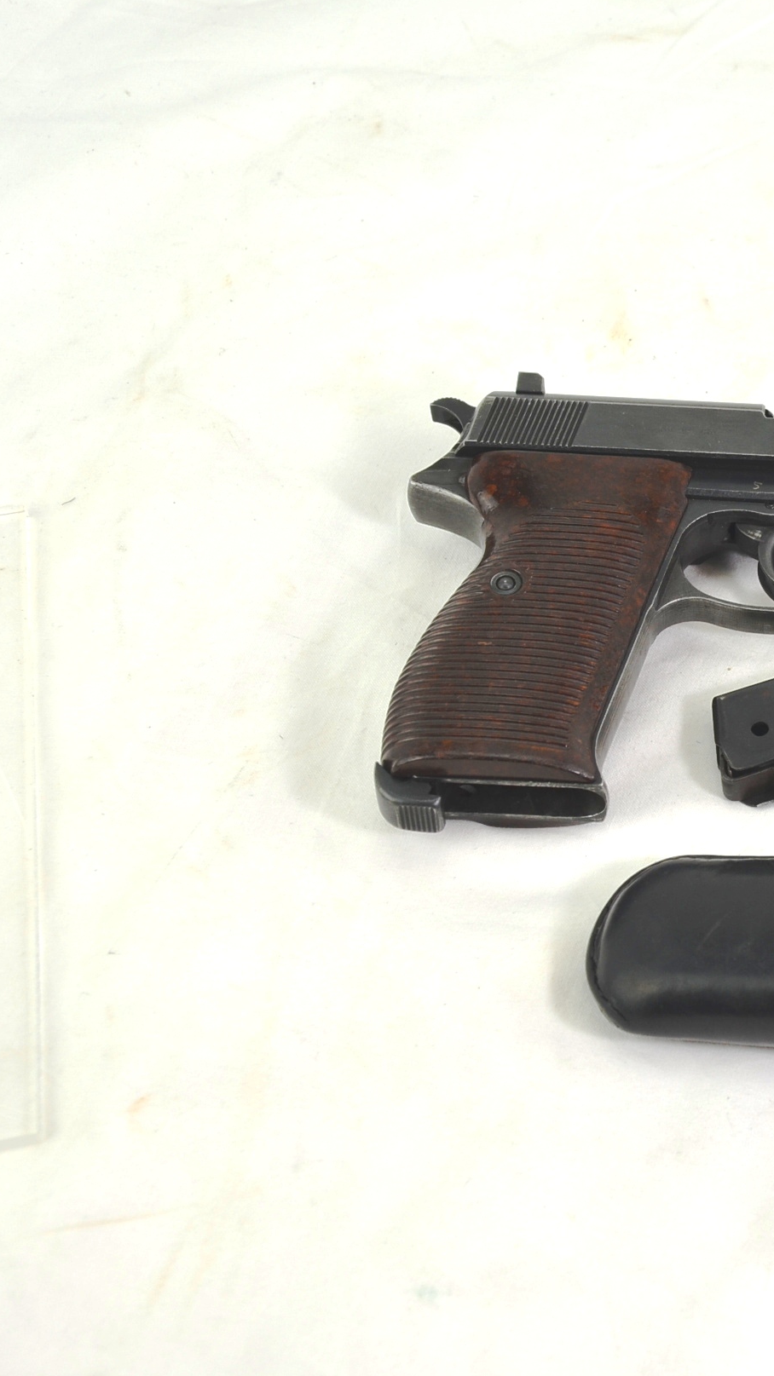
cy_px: 691
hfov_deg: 17.2
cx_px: 910
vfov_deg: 31.4
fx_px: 2445
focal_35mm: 67
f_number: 5.6
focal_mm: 28
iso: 200
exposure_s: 1/125
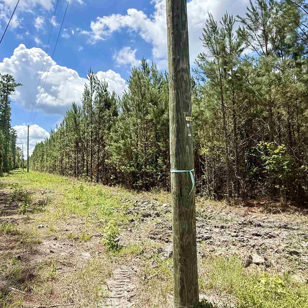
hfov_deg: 62.7
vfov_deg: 65.0
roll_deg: -0.1
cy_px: 144
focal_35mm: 24
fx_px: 242
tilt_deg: +5.5
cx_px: 93
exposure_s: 1/2237
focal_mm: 2.22
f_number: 2.2
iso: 64
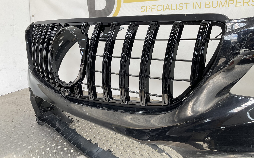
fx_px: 215
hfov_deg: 61.2
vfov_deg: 40.6
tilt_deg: -14.6
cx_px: 127
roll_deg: +0.6
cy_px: 77
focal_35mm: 31
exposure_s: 1/168
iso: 16
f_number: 1.8
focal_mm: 3
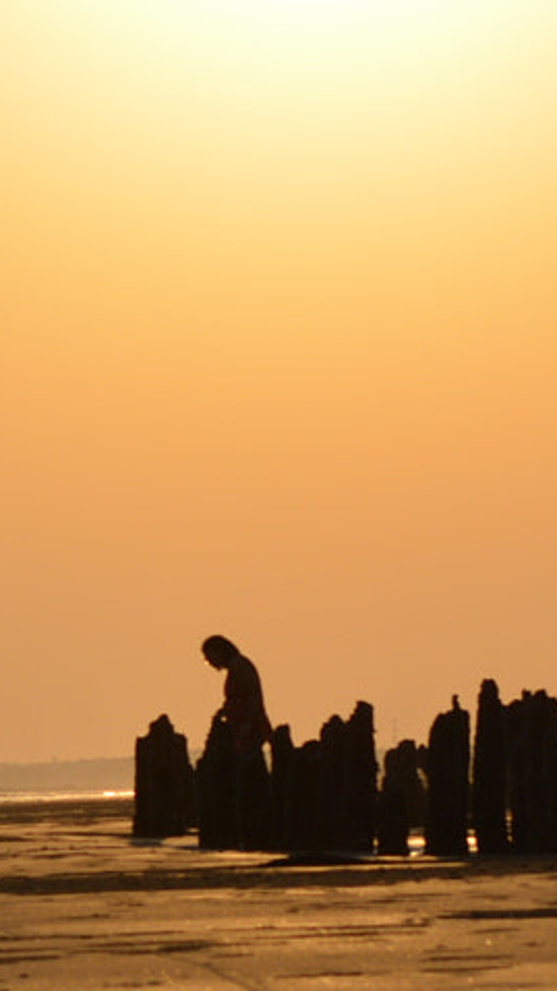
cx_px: 4
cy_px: 612
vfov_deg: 7.5
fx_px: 7591
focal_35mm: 289
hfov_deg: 4.2
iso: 100
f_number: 9
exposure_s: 1/320
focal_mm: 55
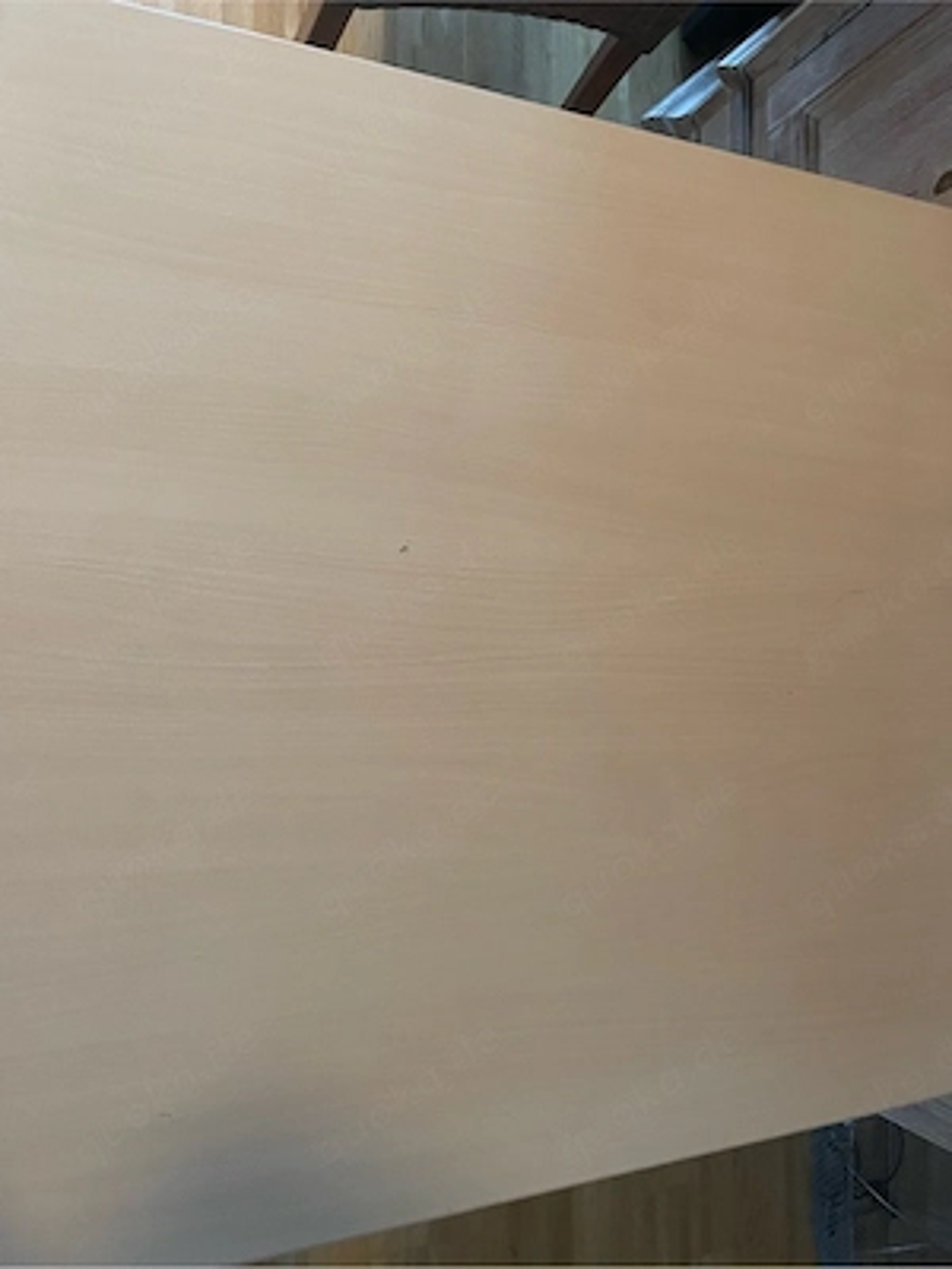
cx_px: 476
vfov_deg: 67.3
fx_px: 953
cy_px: 634
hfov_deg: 53.1
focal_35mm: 26
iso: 640
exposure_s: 1/36
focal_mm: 4.2
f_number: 1.6
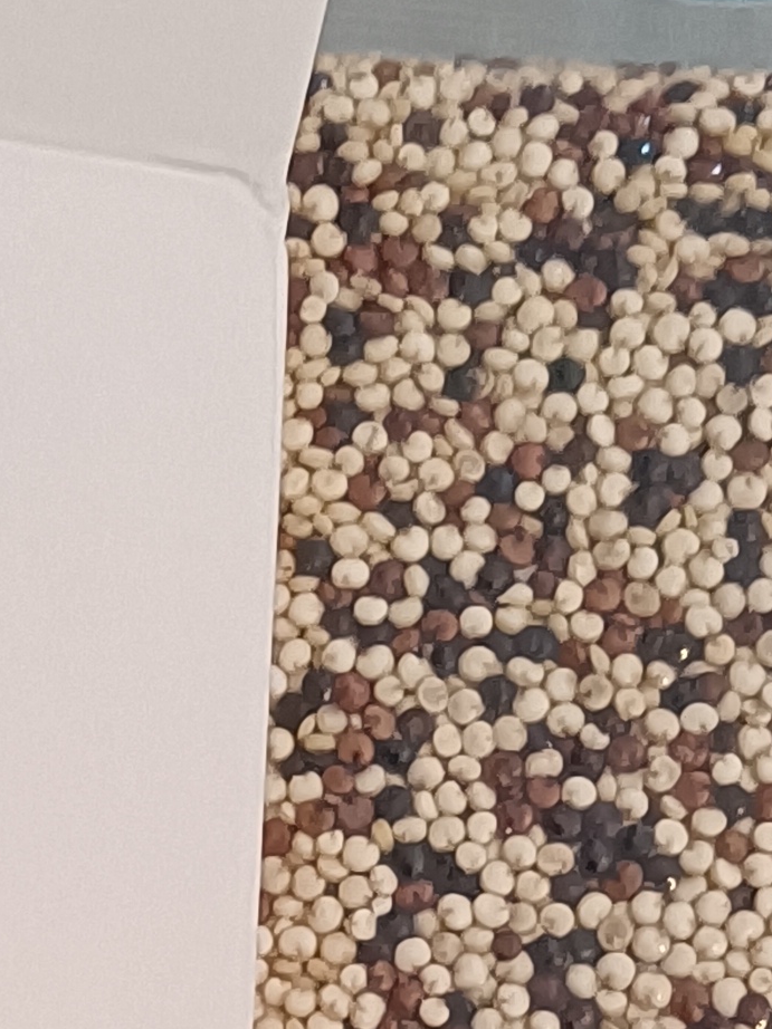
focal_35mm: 135
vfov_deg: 14.1
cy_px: 1308
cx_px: 48
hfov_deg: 10.9
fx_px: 4016
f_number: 1.9
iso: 1110
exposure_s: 1/33.3
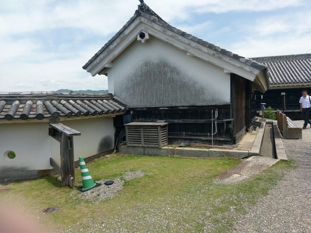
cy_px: 116
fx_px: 234
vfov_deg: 53.1
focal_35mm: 26
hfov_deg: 67.3
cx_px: 156
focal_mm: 4.58
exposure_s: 1/2341
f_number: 1.8
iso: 100
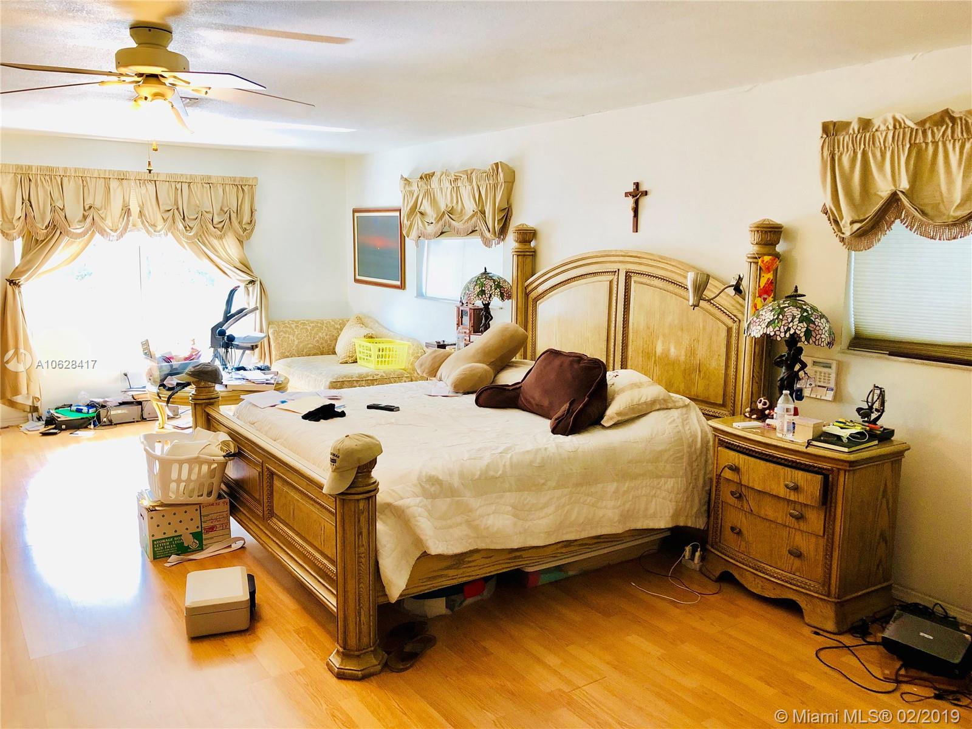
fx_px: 786
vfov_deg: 49.7
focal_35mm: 28
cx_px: 486
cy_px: 364
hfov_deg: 63.4
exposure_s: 1/30
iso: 40
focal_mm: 4
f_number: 1.8
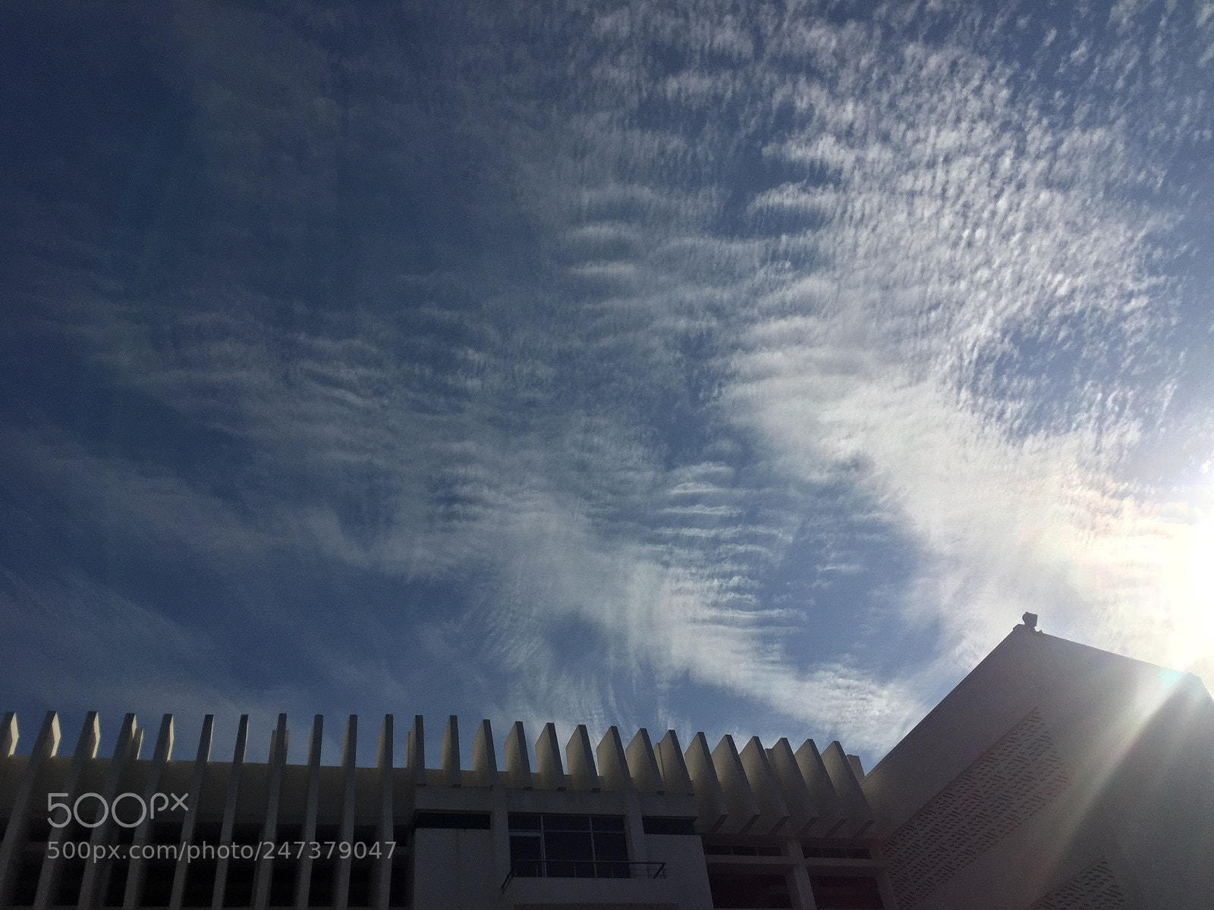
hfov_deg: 61.7
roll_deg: +5.9
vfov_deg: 48.2
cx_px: 607
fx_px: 1017
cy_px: 455
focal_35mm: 29
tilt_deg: +43.3
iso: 32
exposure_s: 1/9901
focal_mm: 4.15
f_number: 2.2
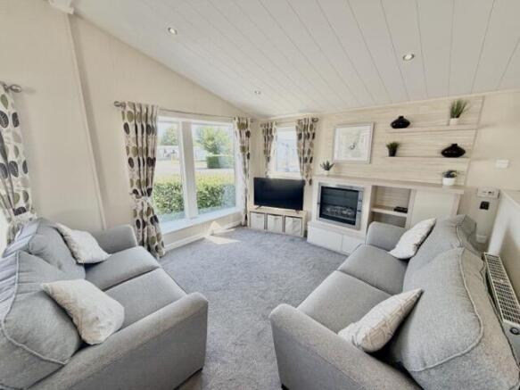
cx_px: 260
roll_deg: +4.7
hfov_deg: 102.1
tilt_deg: -5.4
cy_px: 195
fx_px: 210
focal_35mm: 14
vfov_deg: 85.7
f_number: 2.2
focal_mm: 2.22
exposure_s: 1/121
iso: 64
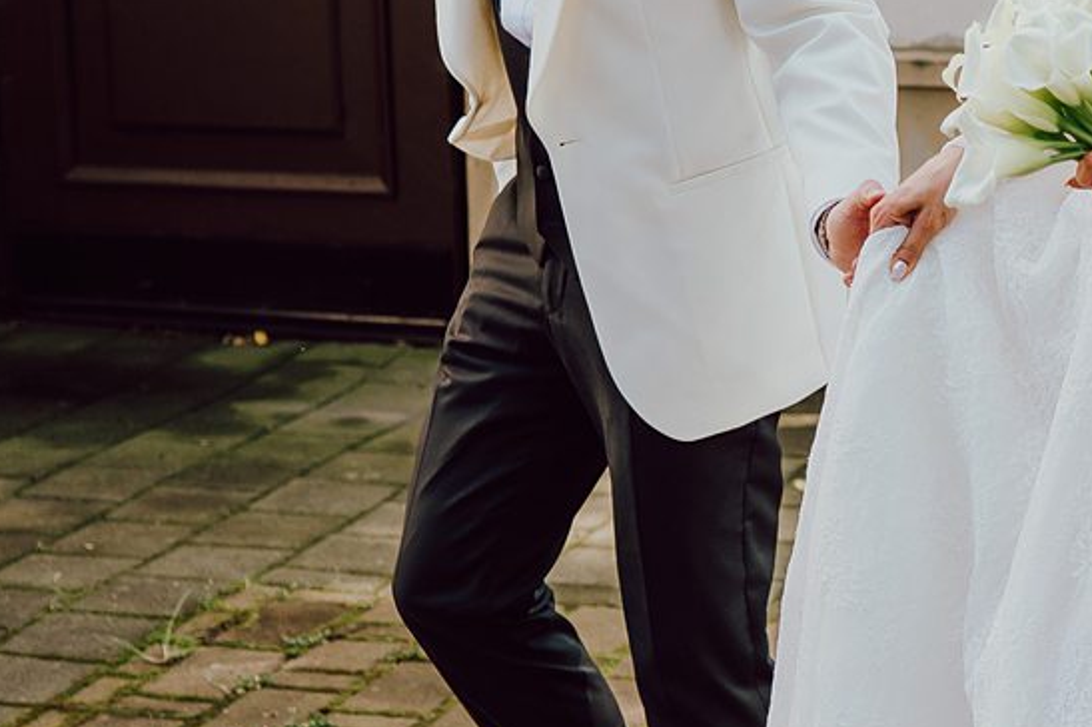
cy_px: 263
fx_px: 3971
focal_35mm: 131
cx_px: 1395
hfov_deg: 15.0
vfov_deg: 10.4
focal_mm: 35
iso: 100
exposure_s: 1/500
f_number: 2.5
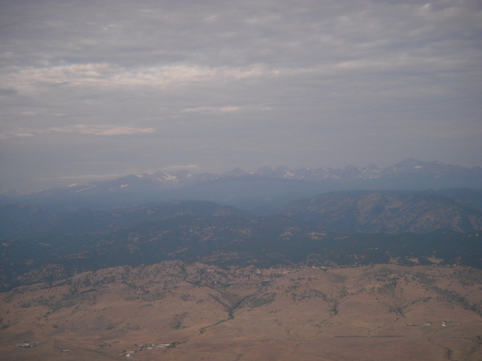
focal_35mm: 76
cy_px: 180
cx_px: 241
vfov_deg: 19.4
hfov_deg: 25.7
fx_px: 1058
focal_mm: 12.6
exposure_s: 1/400
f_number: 3.8
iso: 100
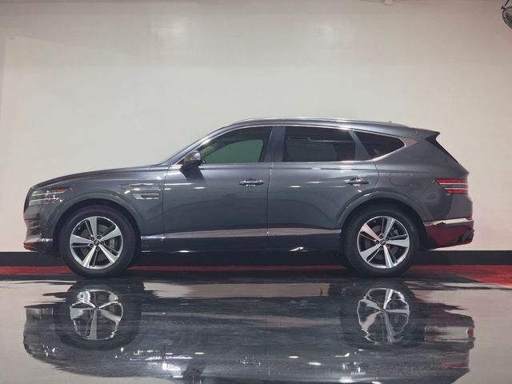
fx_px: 1021
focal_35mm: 69
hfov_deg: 28.2
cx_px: 256
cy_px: 192
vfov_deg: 21.3
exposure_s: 1/120
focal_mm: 7.9
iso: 400
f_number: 2.4
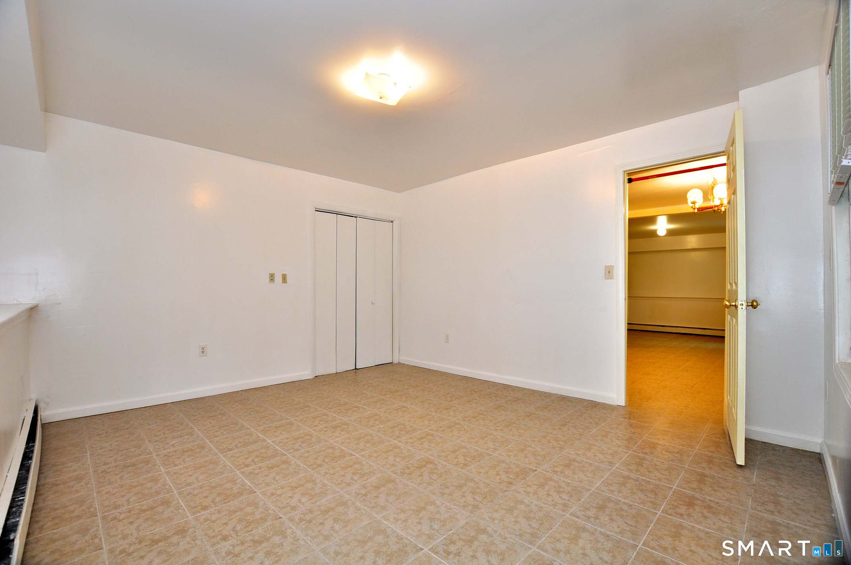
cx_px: 426
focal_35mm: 15
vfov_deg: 77.2
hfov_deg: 100.5
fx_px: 354
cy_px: 282
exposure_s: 1/50
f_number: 5
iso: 400
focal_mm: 10
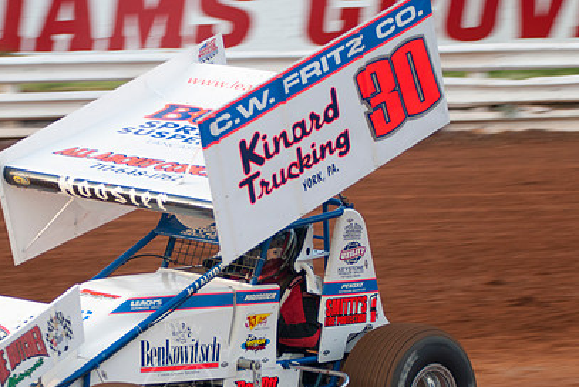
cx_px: 168
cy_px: 273
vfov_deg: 8.0
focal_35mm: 171
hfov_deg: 12.0
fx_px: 2752
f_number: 2.8
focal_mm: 80
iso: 250
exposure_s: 1/500
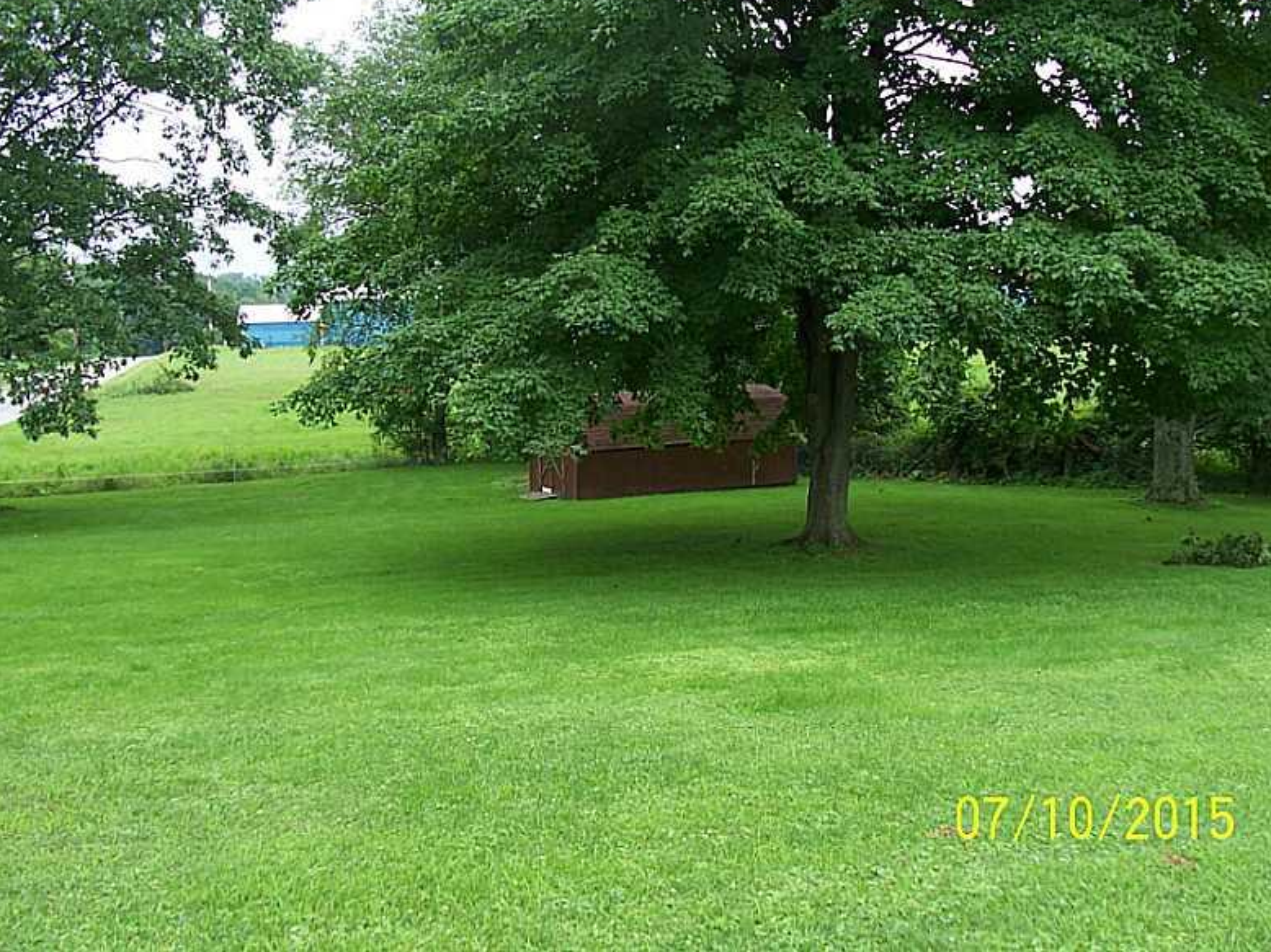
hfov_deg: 51.4
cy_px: 465
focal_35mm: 36
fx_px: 1321
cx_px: 649
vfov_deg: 39.6
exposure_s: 1/500
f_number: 2.8
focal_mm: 6
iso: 80
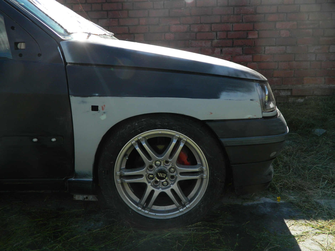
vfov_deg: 45.4
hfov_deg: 58.4
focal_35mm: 31
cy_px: 126
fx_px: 300
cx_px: 168
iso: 80
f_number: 3.2
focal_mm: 5.6
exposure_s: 1/500
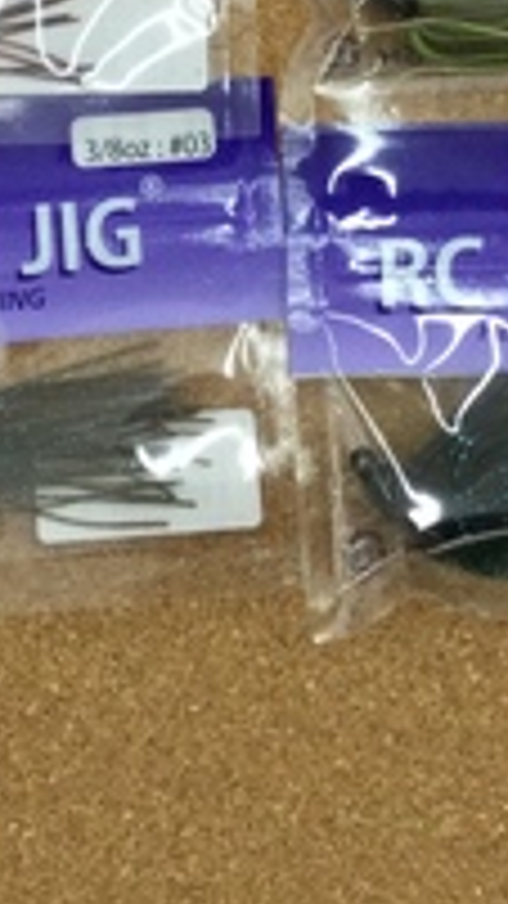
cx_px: 256
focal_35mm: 101
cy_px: -81
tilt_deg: -82.5
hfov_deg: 12.0
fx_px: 2420
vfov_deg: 20.2
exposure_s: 1/30
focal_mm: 3.3
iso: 32
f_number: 2.4
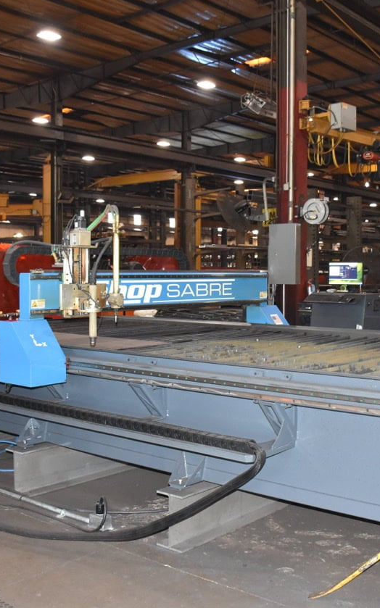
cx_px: 192
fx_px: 696
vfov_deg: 47.2
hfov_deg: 30.5
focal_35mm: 42
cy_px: 303
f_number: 3.5
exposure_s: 1/60
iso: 2000
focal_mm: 18
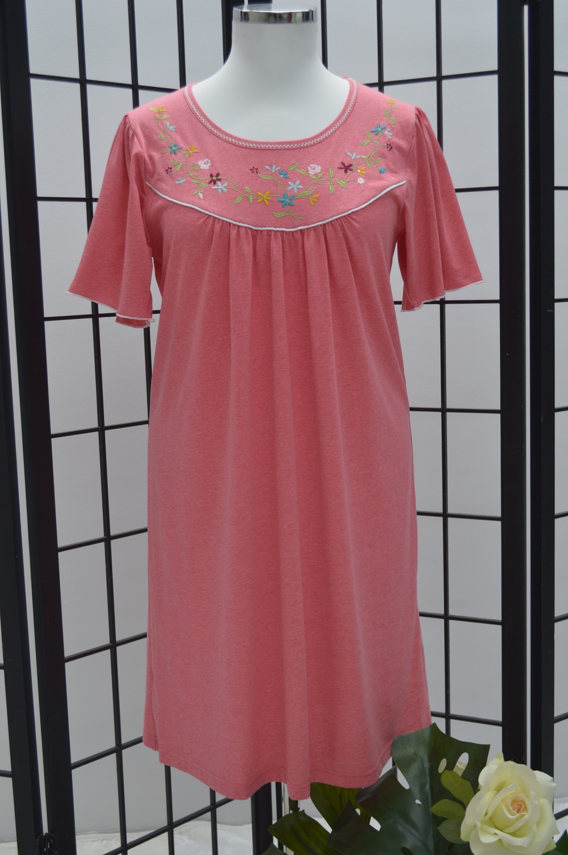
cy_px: 428
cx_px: 284
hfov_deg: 28.0
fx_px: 1138
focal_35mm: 48
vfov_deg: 41.1
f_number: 4.8
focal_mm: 32
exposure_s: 1/30
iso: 160
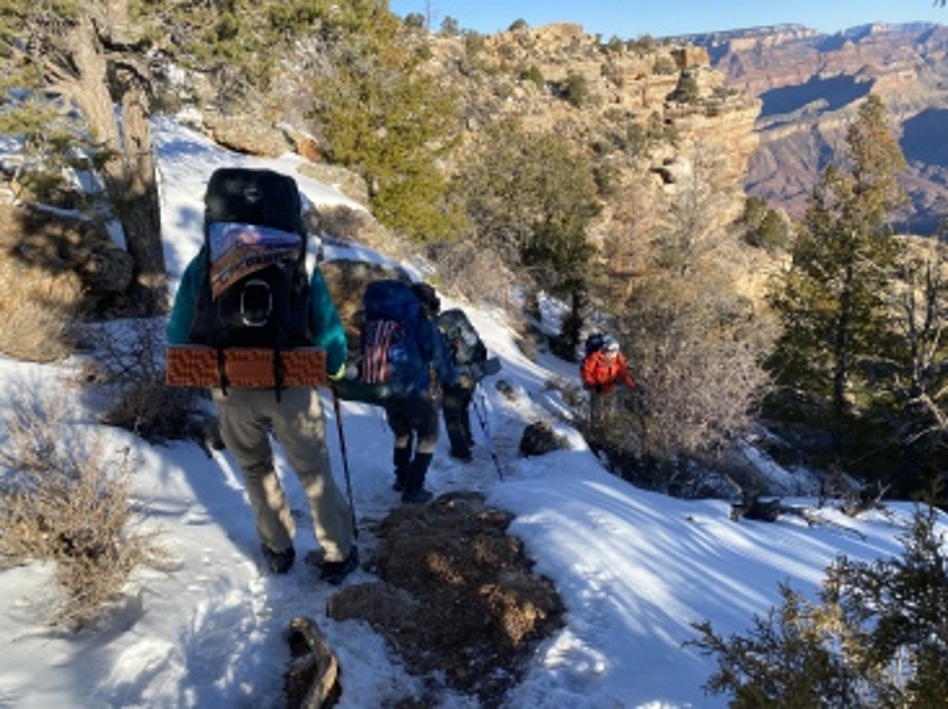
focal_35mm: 26
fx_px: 712
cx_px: 474
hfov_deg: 67.3
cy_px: 354
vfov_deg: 53.0
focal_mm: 4.25
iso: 32
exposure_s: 1/1346
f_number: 1.8
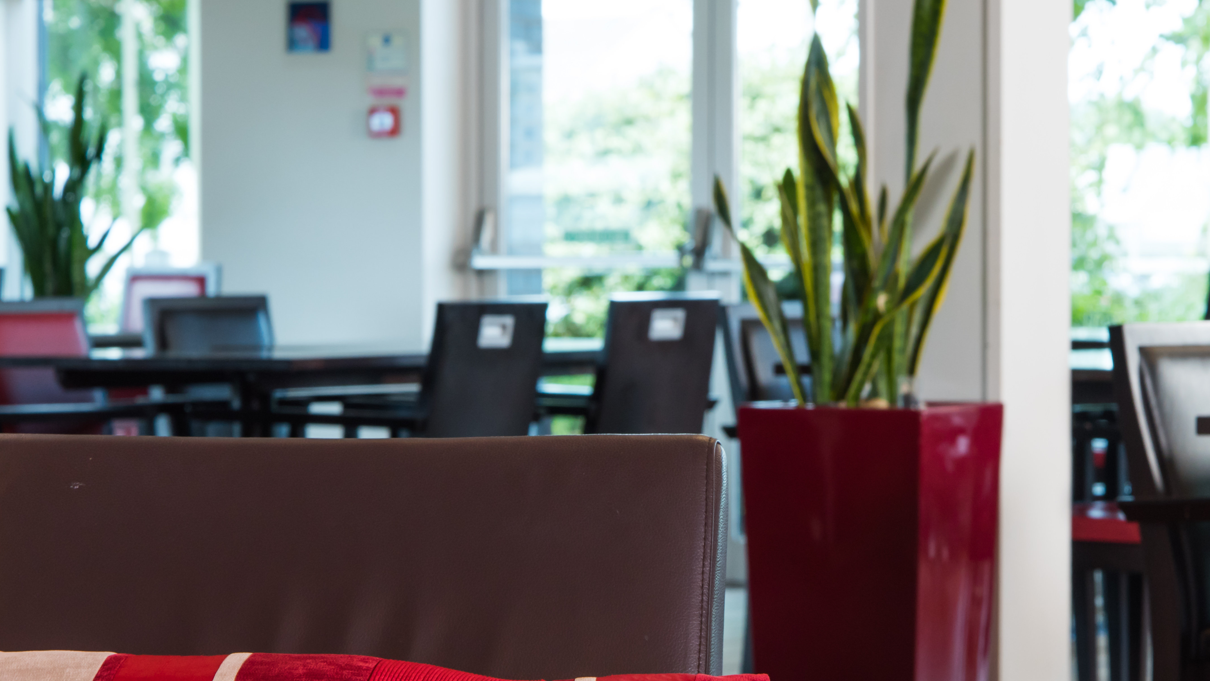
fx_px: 4492
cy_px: 548
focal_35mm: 140
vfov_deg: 8.6
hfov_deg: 15.3
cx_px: 875
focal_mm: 78
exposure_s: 1/30
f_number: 8
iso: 500
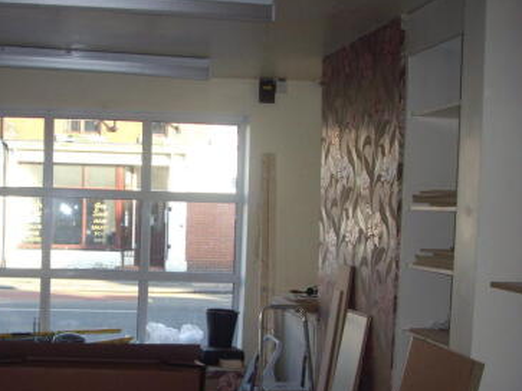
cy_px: 264
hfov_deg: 30.9
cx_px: 107
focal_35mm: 61
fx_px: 920
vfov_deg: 23.9
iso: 100
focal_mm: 6.2
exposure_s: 1/125
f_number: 2.7
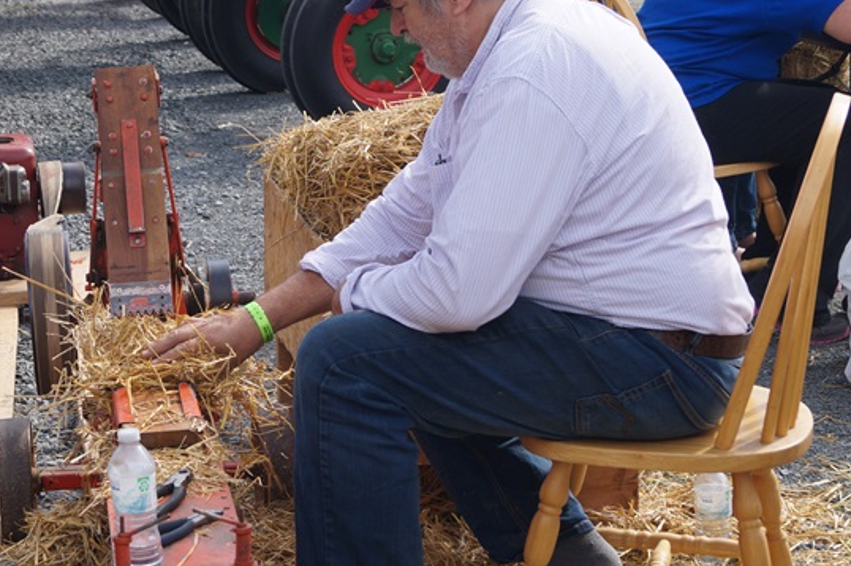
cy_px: 281
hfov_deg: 20.0
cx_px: 89
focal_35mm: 100
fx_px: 2361
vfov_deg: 13.7
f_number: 5.6
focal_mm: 35
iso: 100
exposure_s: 1/250
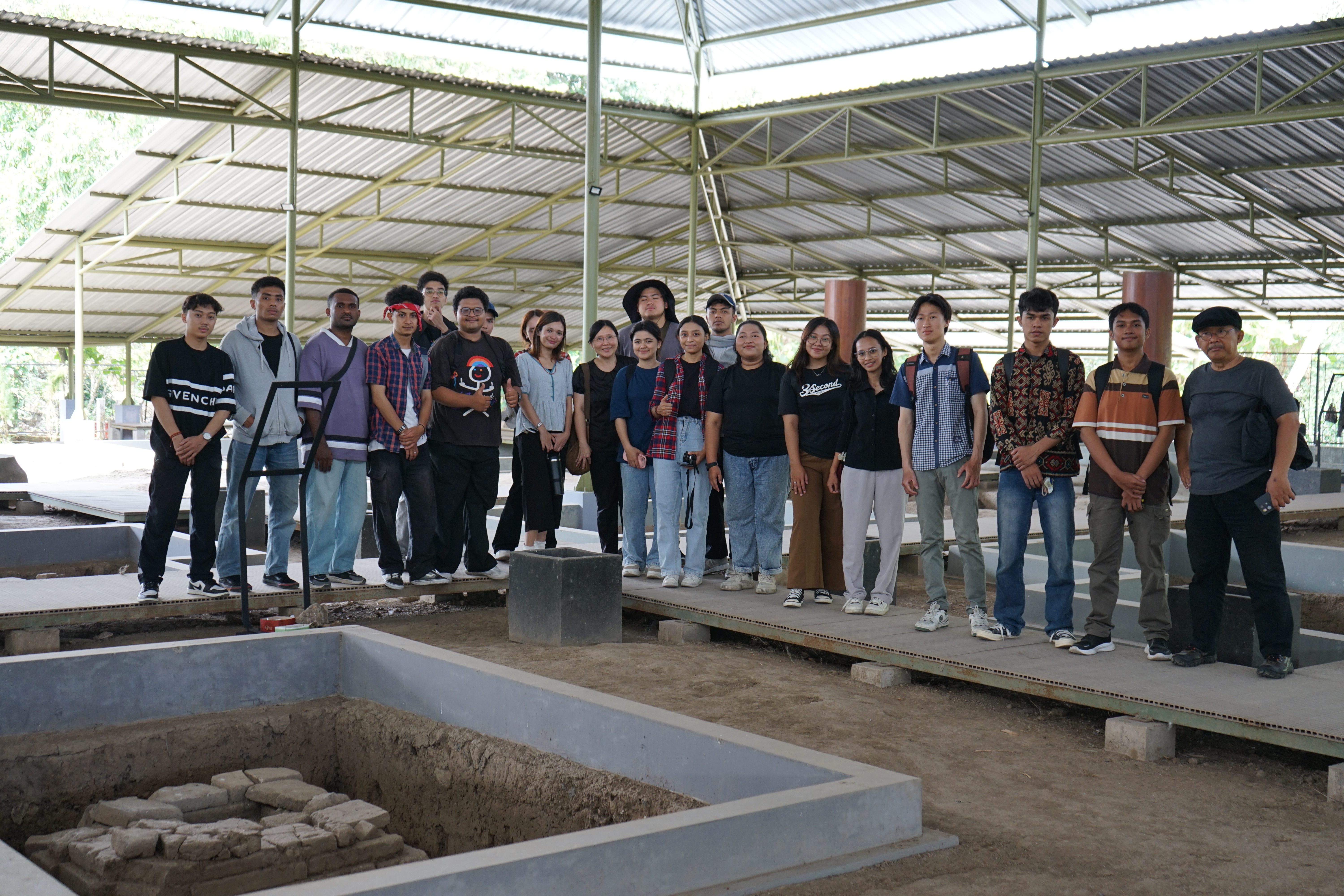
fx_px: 1680
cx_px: 672
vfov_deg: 29.9
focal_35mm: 45
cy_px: 448
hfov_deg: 43.6
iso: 400
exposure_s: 1/60
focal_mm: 45
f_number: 4.5
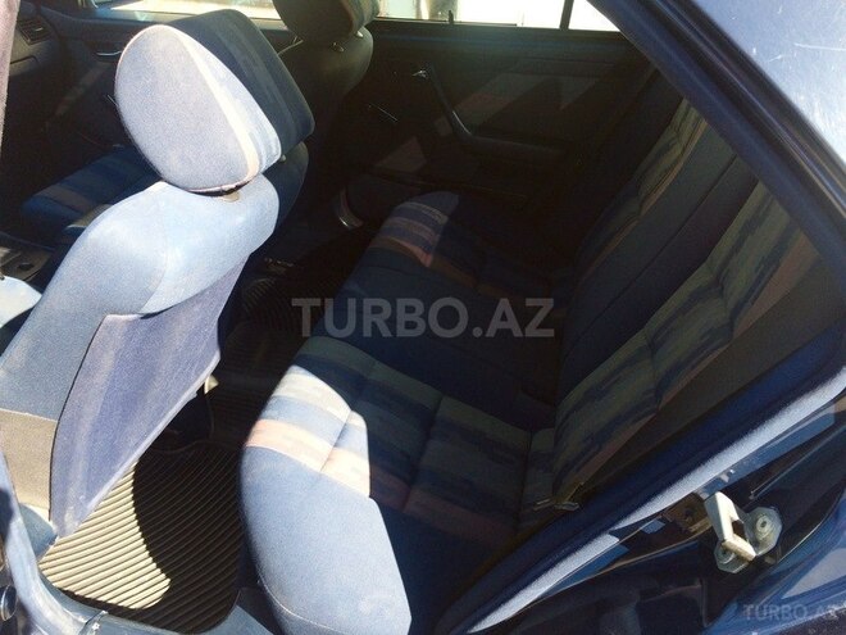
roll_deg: -1.3
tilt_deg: -33.5
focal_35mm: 29
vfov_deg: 48.2
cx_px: 423
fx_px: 709
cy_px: 318
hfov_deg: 61.7
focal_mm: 4.15
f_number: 2.2
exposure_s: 1/224
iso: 32
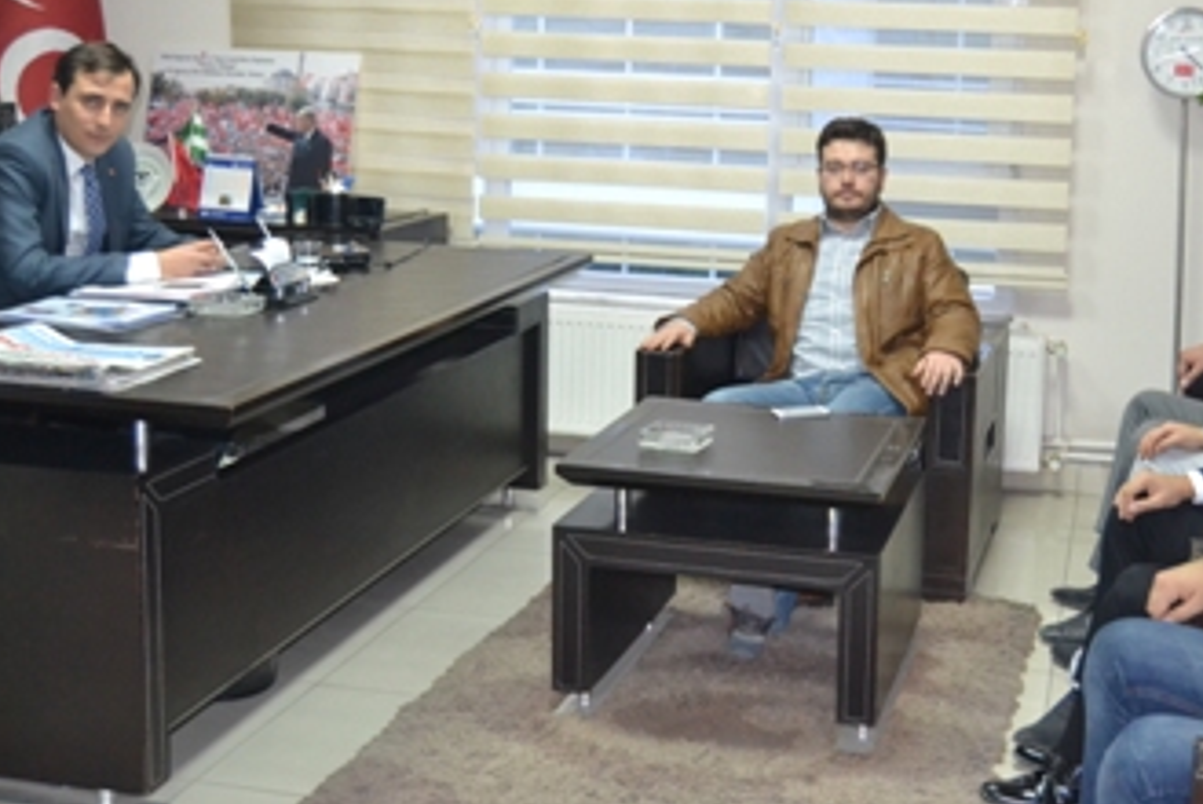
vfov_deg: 27.4
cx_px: 790
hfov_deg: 39.9
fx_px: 1639
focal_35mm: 49
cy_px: 261
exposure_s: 1/60
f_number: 3.8
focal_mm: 24
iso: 2500
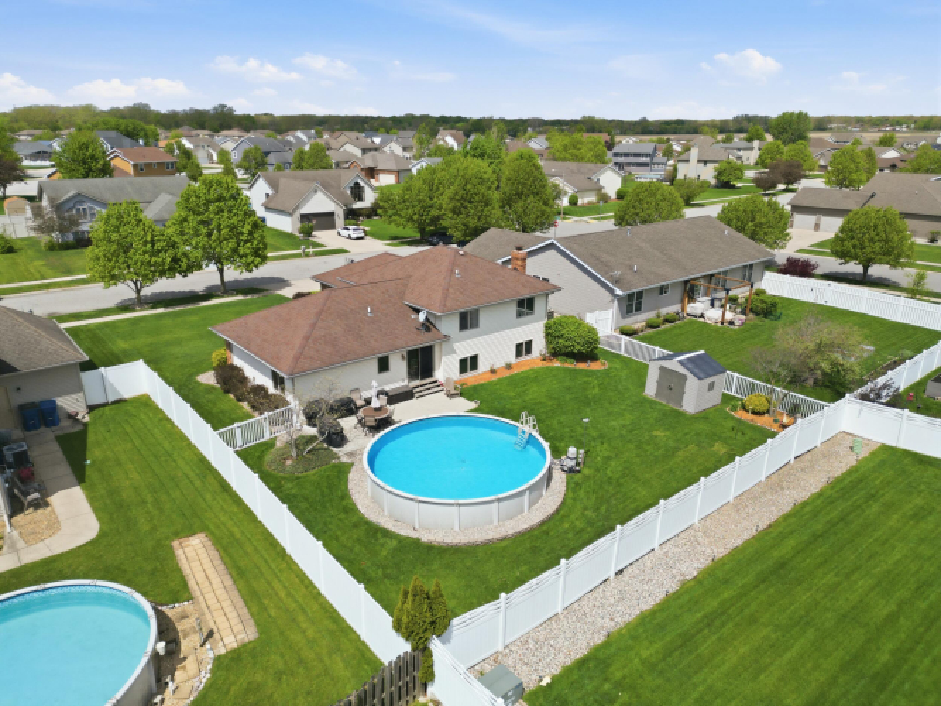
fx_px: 652
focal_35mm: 24
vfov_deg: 56.8
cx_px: 470
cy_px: 353
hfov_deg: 71.6
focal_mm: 6.7
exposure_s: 1/5000
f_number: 1.7
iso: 140
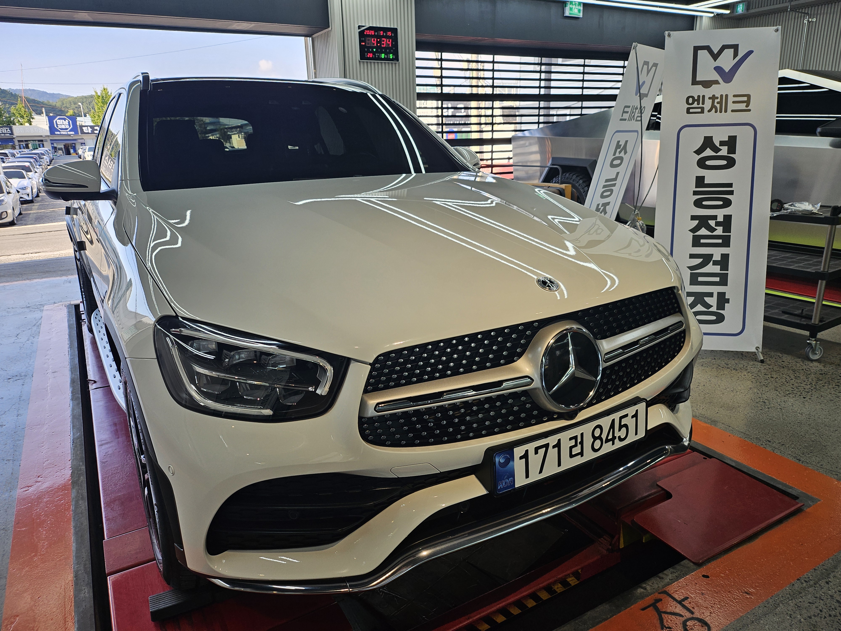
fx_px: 583
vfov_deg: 56.8
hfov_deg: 71.6
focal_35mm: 24
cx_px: 420
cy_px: 316
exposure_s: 1/322
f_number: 1.8
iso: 50
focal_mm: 5
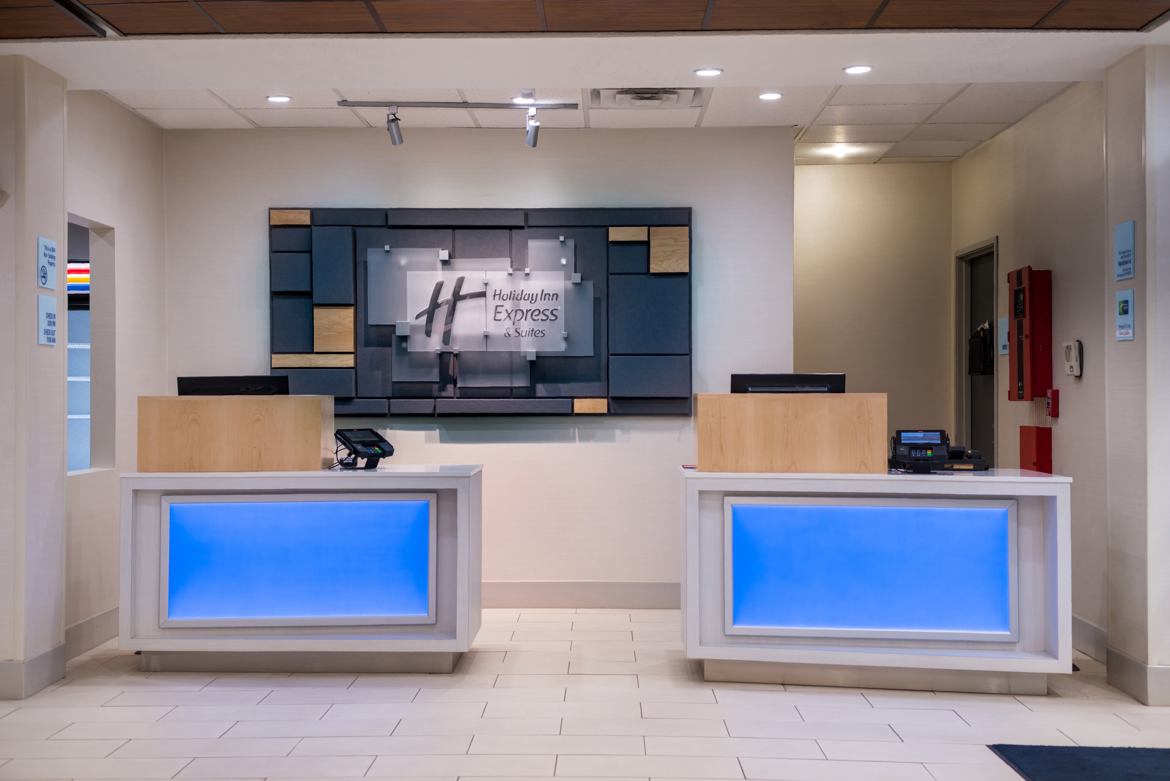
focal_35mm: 50
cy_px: 390
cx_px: 585
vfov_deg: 27.0
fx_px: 1625
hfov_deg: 39.6
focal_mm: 50
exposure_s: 1/20
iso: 100
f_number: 6.3
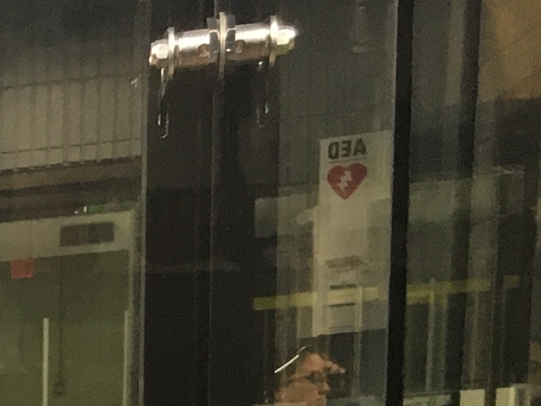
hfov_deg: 10.4
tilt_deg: -14.5
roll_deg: +5.0
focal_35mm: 161
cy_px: 1115
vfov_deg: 8.2
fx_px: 2517
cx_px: -791
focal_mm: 4.15
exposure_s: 1/30
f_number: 2.2
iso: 64
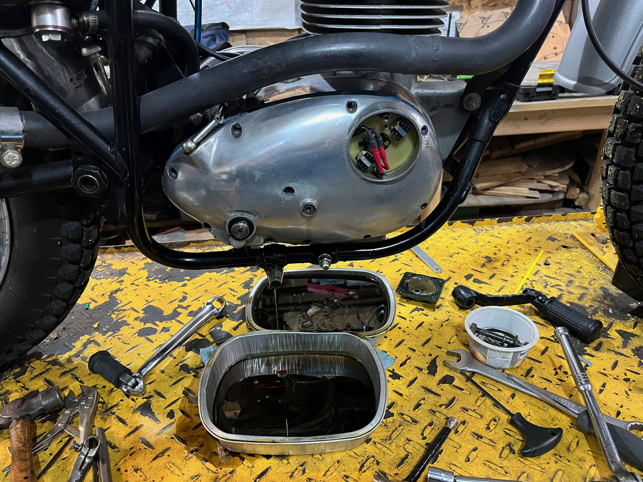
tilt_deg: -29.9
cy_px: 241
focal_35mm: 26
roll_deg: +1.8
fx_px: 483
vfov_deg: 53.1
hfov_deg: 67.3
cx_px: 322
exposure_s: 1/40
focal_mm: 5.1
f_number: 1.6
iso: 500
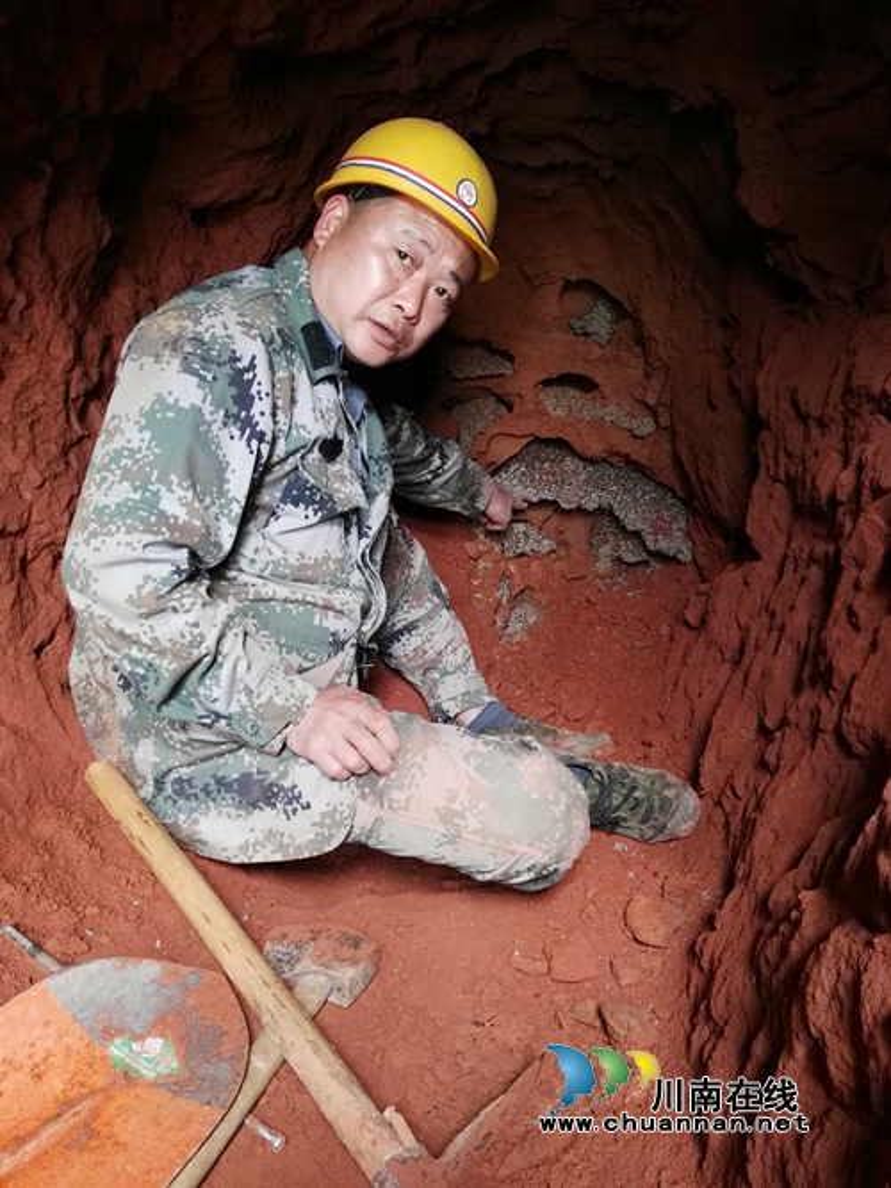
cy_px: 594
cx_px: 446
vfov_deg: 63.5
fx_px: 961
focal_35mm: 28
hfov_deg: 49.7
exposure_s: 1/33
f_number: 2
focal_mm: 2.96
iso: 302
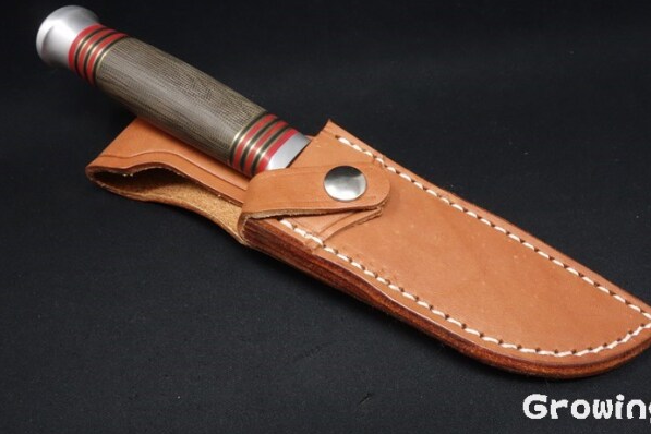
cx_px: 347
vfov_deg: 43.6
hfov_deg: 61.9
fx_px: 542
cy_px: 206
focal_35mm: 30
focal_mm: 10.4
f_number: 9
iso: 800
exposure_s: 1/30
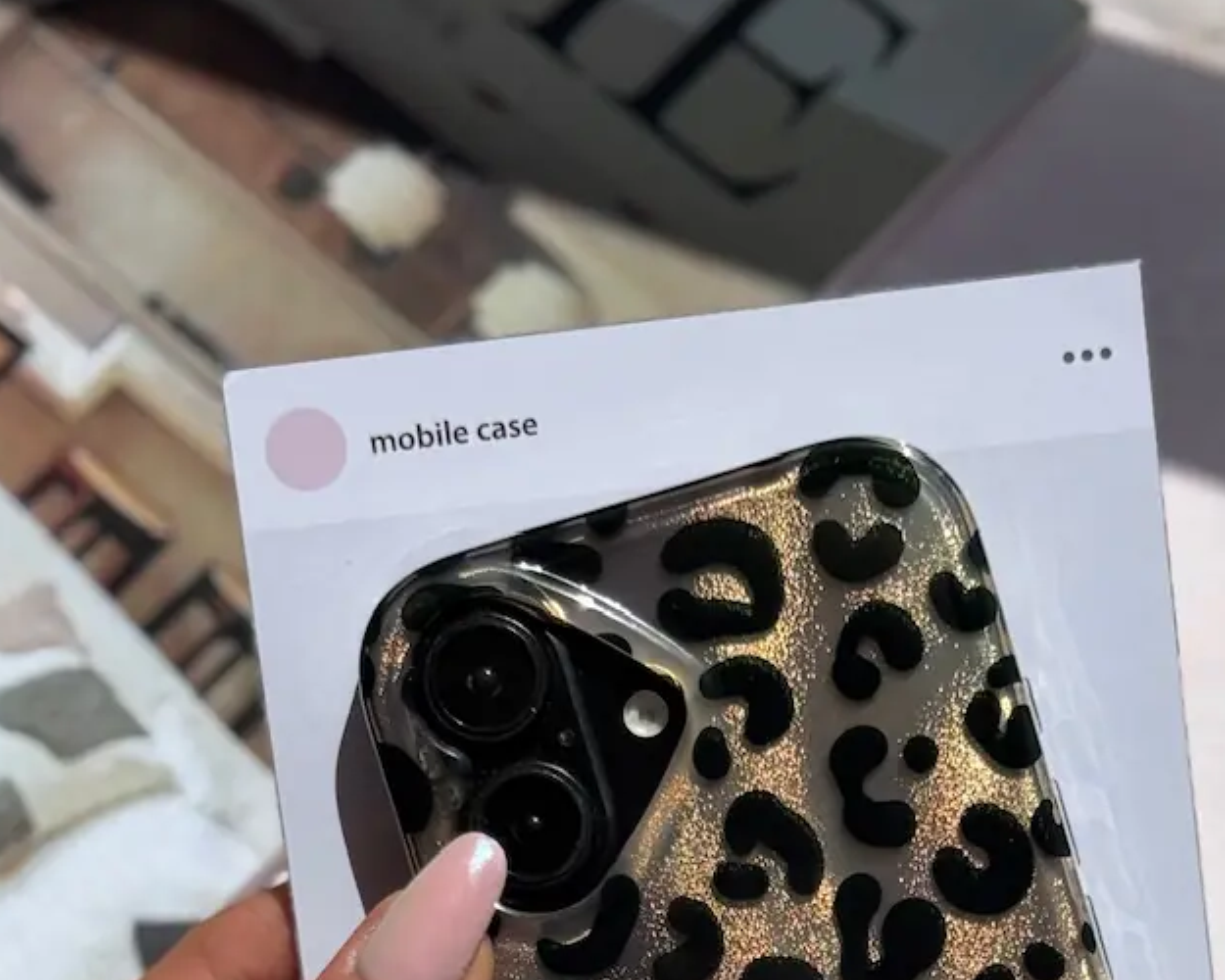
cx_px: 796
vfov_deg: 15.3
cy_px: 1239
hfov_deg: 19.9
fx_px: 3481
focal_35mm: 96
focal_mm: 6.76
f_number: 1.78
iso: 64
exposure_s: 1/5848
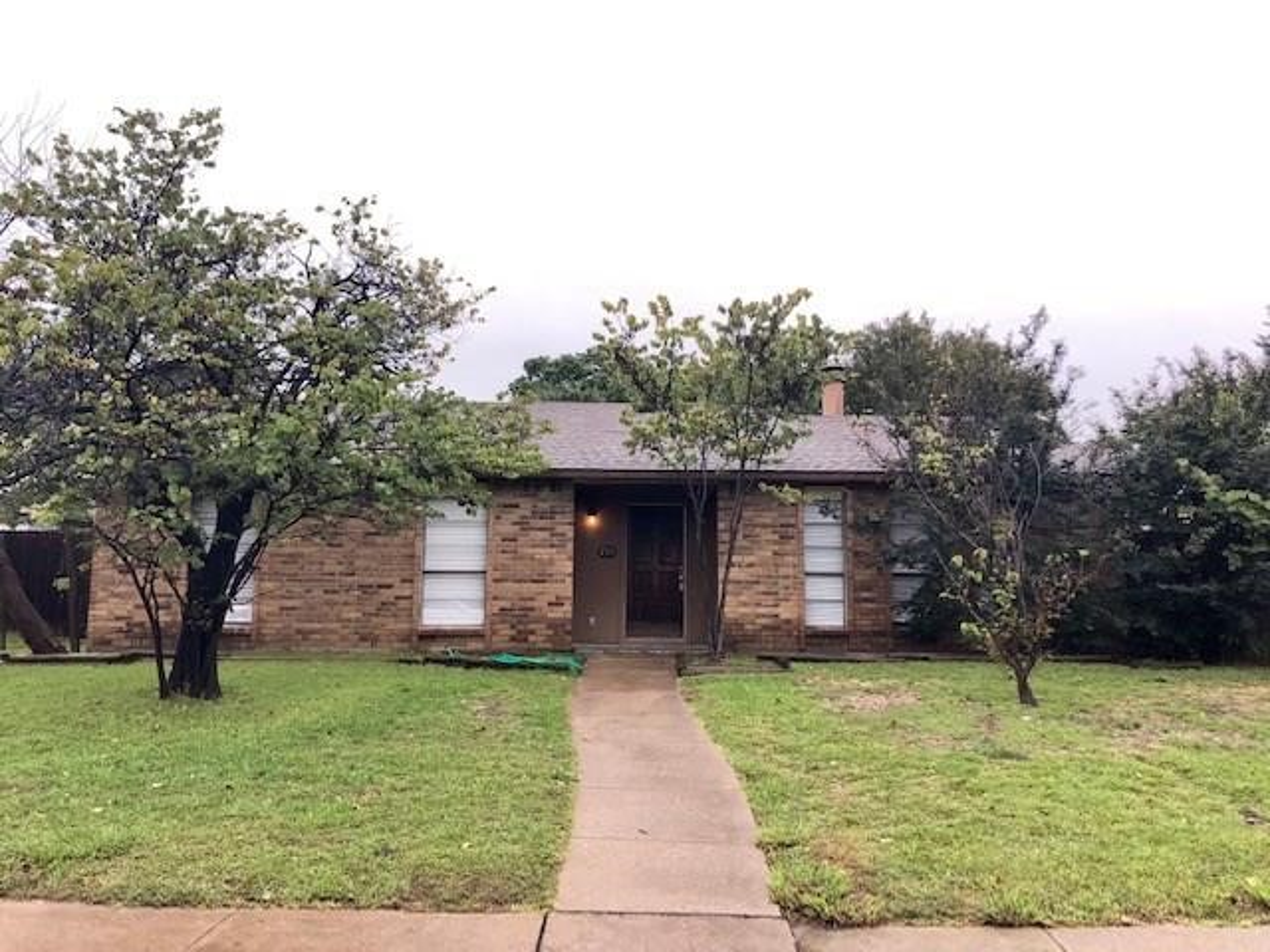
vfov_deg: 49.7
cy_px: 476
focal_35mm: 28
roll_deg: -1.8
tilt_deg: +7.7
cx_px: 635
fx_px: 1027
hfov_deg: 63.4
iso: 50
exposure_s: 1/631
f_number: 1.8
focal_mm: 3.99
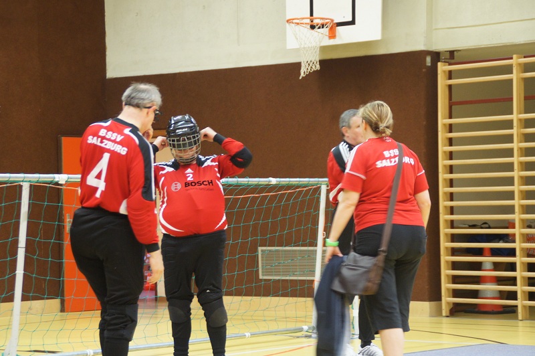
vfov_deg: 12.2
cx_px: 268
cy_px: 178
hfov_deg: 18.2
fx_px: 1670
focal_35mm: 112
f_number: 5.6
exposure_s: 1/15
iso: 1600
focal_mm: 75
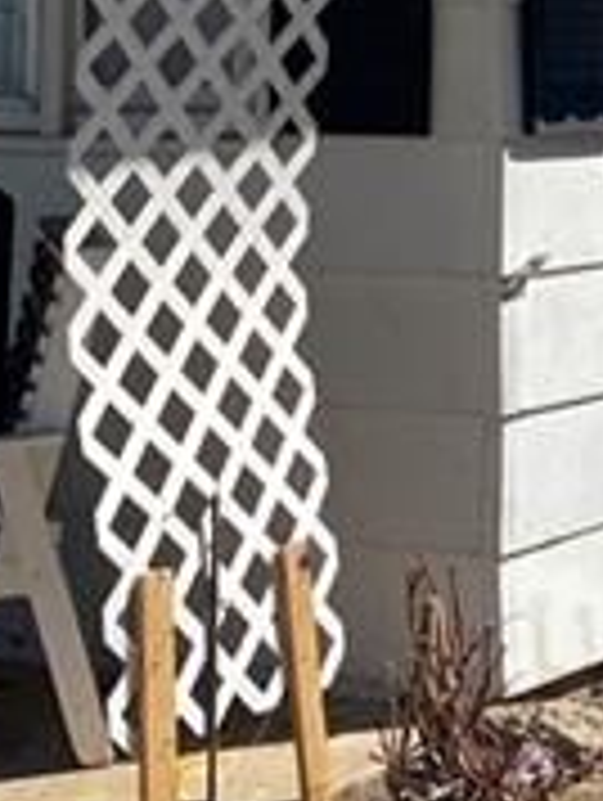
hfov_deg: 12.5
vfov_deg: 17.1
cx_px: 940
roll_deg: +2.5
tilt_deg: -1.0
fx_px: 2595
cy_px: -22
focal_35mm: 112
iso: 32
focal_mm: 4.25
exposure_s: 1/3497
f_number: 1.8
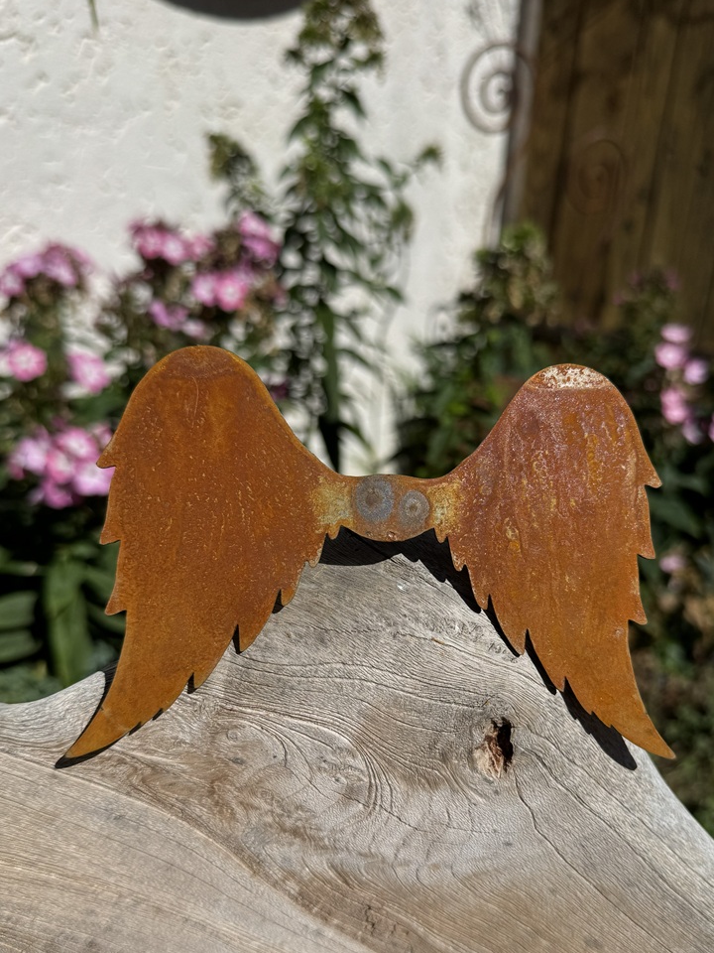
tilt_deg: -25.9
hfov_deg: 46.7
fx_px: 825
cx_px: 399
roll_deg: -3.4
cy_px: 538
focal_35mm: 30
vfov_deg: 59.8
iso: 80
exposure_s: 1/10417
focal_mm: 6.76
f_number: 1.78
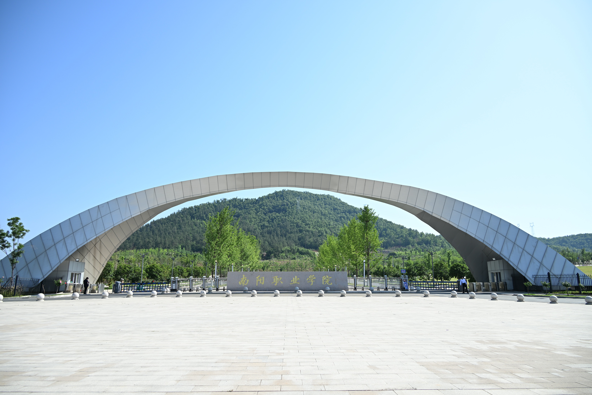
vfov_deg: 53.1
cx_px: 296
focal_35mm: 24
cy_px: 198
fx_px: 395
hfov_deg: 73.7
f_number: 5.6
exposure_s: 1/400
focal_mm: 24
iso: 125
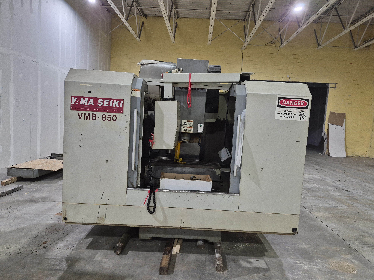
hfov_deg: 73.9
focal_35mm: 23
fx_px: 248
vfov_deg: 58.9
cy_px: 140
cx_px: 187
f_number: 1.8
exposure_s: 1/120
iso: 200
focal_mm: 5.4
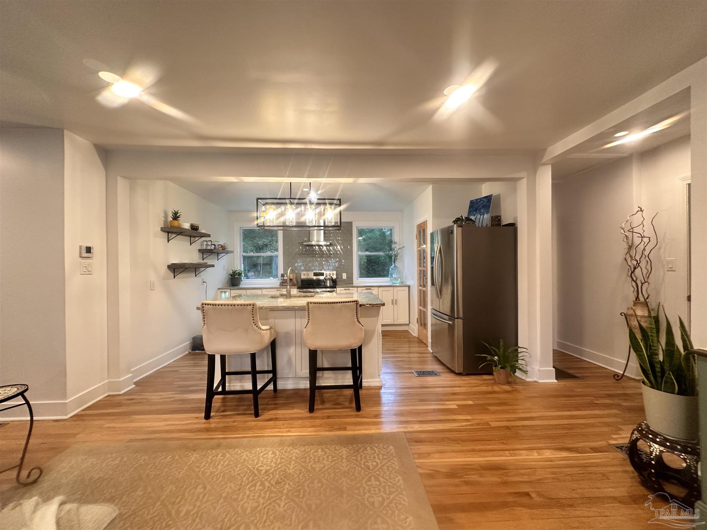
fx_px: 286
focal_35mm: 14
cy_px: 265
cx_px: 354
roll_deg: +0.5
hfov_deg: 102.1
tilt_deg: +0.9
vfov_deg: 85.7
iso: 200
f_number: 2.2
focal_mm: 2.22
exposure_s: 1/60
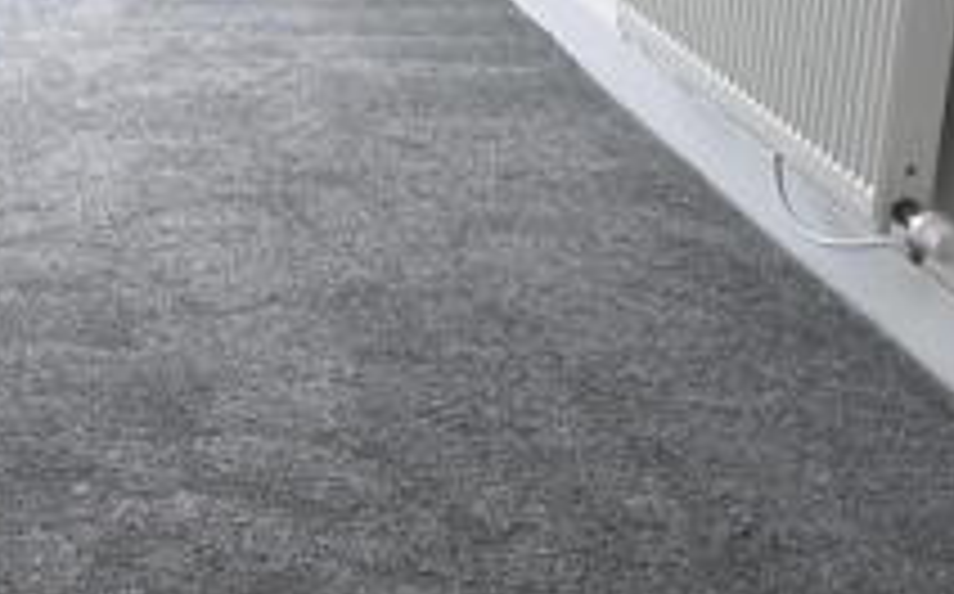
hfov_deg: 19.5
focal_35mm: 104
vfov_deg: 12.5
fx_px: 2701
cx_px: 38
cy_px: 331
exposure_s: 1/40
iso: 160
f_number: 4
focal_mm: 22
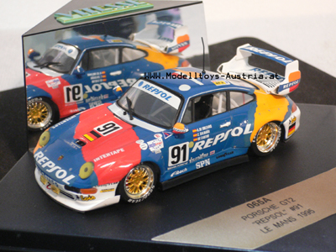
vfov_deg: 19.9
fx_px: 718
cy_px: 126
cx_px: 168
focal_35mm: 74
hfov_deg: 26.3
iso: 200
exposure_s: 1/13
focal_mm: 12.3
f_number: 4.2
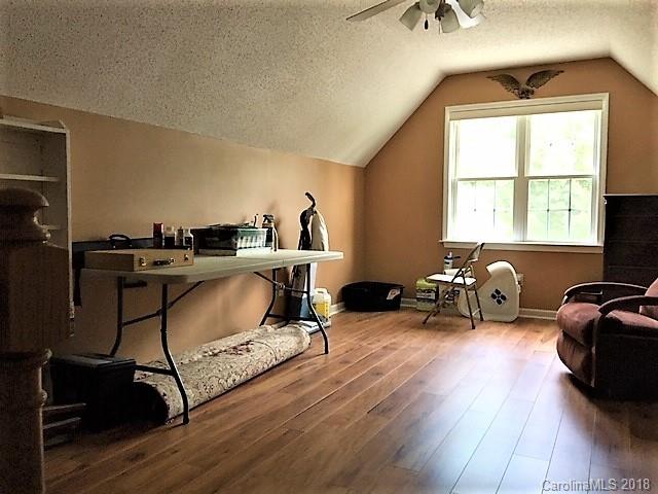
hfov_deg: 61.7
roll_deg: -0.2
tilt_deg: -3.1
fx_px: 551
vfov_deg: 48.2
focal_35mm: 29
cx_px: 329
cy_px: 247
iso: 125
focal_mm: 4.15
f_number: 2.2
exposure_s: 1/30
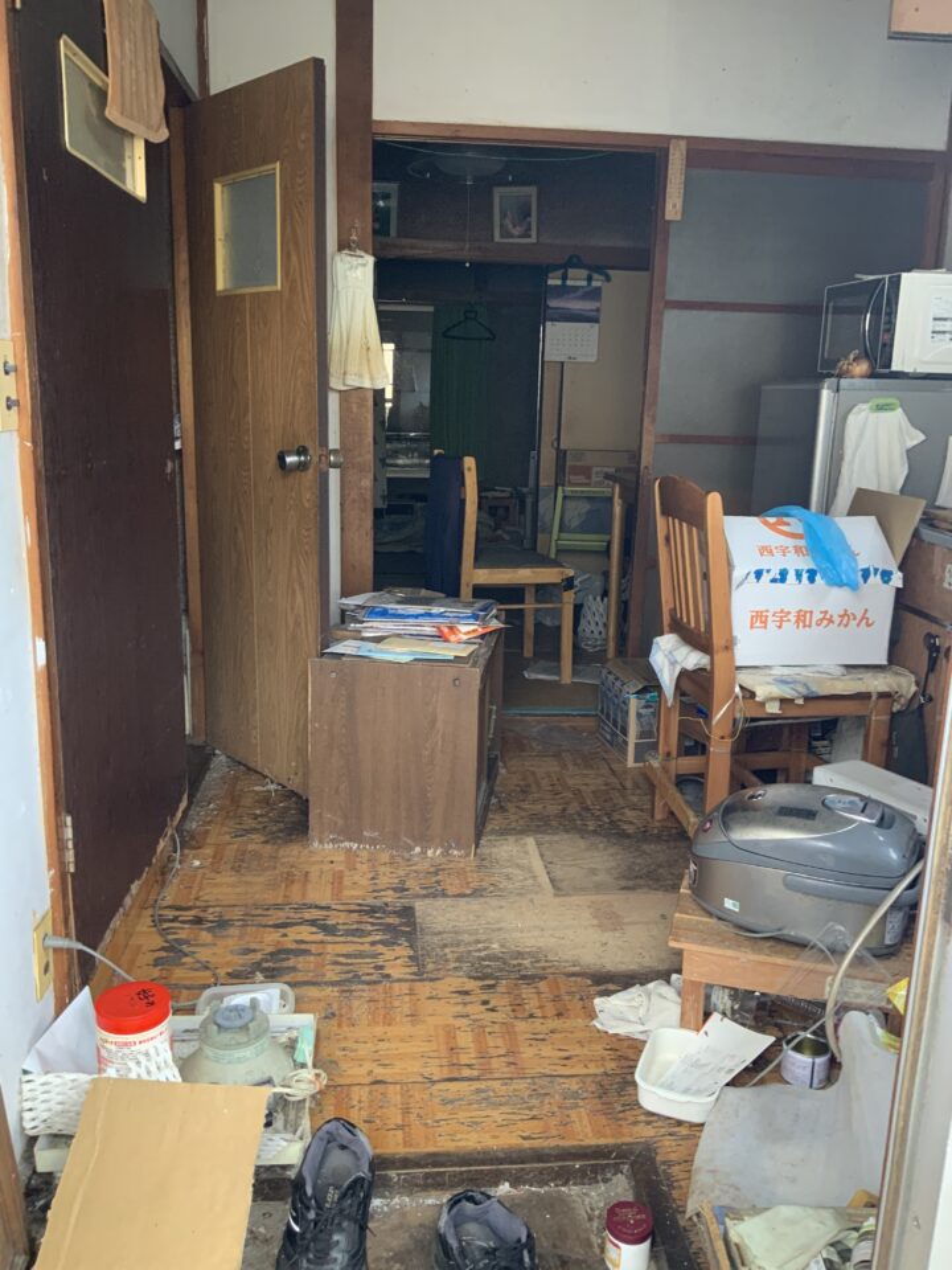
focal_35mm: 29
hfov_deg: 48.2
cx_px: 476
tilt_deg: -12.3
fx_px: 1063
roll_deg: +0.0
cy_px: 635
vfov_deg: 61.7
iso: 100
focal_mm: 3
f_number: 1.8
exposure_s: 1/60
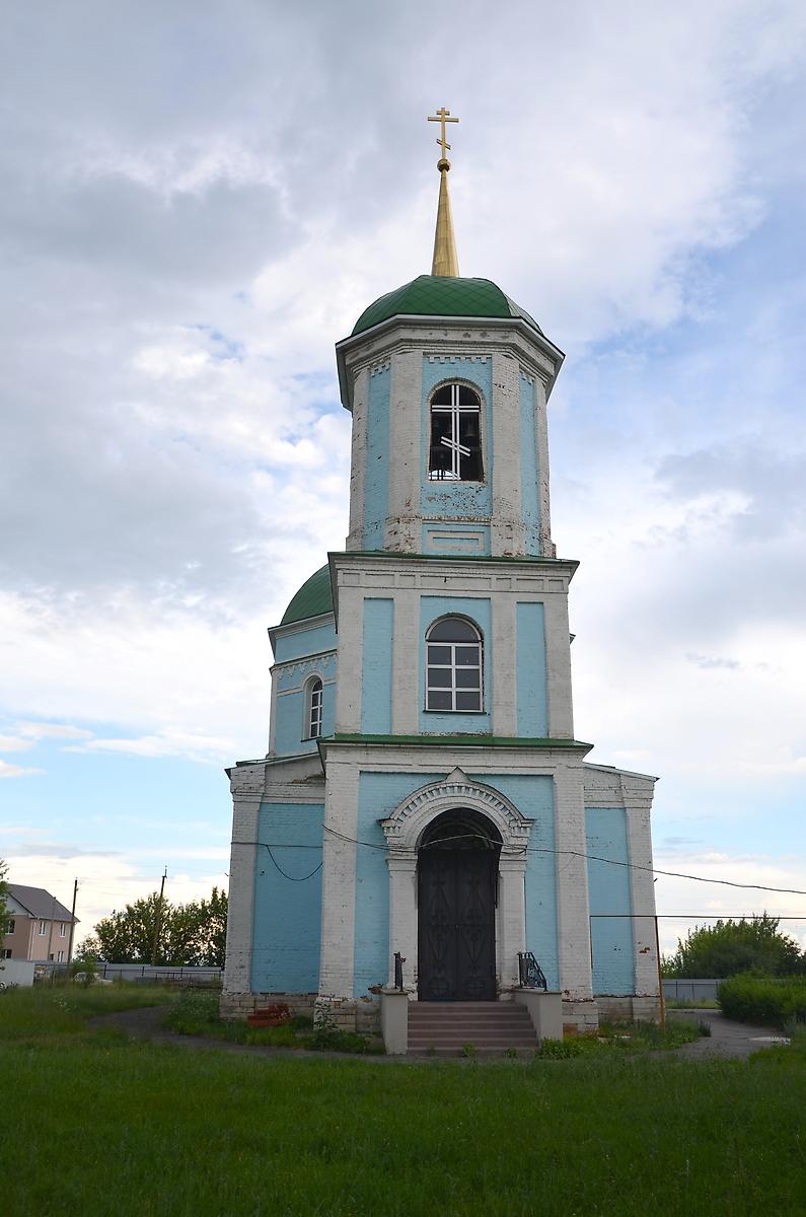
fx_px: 1062
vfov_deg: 59.6
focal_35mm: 32
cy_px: 608
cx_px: 403
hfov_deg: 41.5
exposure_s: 1/250
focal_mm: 21
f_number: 8
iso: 125
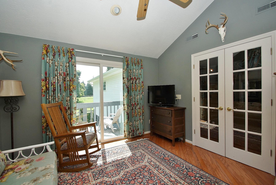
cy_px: 92
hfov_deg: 100.4
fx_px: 115
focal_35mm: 15
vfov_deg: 77.4
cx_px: 138
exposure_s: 1/125
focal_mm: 10
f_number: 8
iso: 400
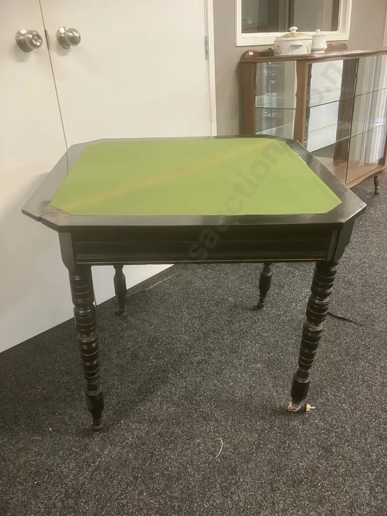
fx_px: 417
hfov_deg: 49.7
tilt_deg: -24.7
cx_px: 194
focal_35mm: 28
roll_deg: +3.7
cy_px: 258
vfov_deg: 63.4
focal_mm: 3.99
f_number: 1.8
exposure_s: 1/50
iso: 320
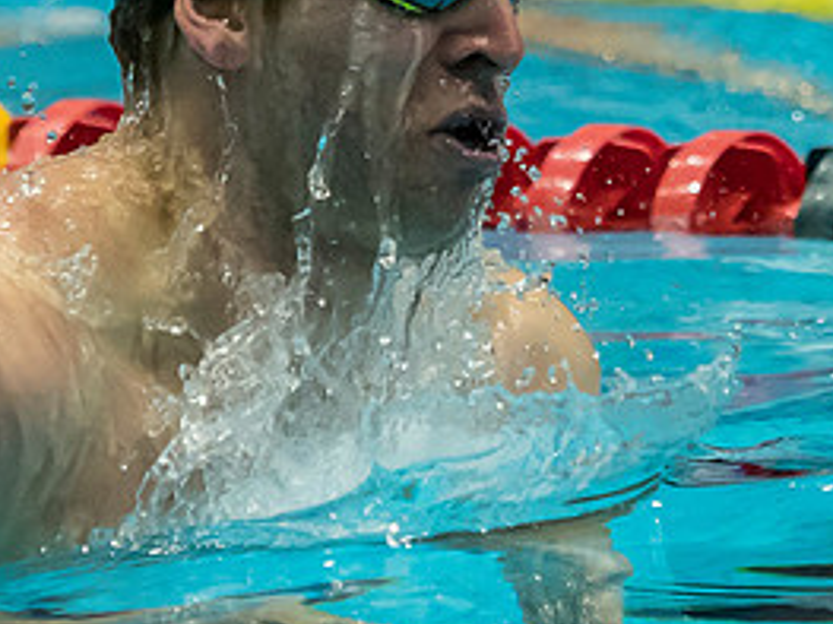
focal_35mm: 1095
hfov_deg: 1.8
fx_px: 26338
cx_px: 588
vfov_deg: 1.4
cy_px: 205
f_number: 2.8
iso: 2500
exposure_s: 1/1000
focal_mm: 150
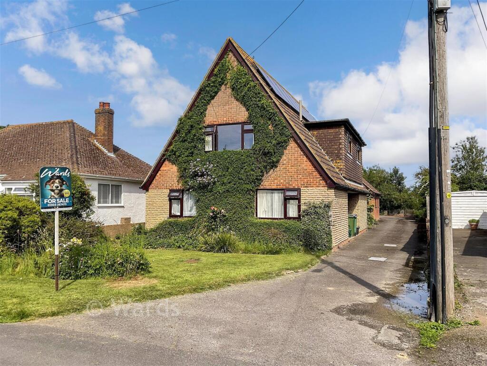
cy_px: 183
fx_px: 408
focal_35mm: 29
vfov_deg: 48.2
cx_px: 244
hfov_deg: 61.7
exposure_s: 1/1800
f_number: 1.8
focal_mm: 3
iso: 16
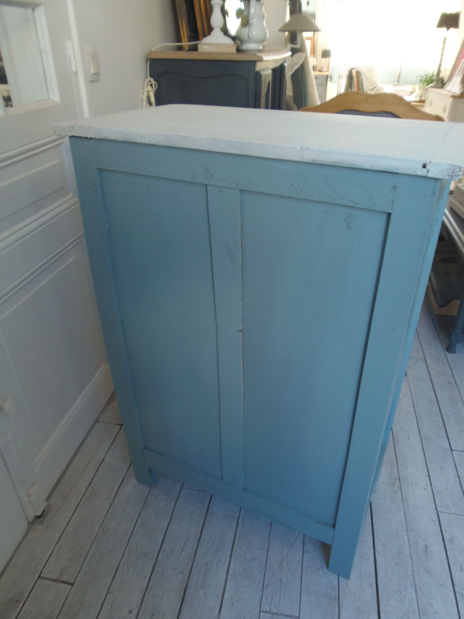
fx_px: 429
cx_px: 232
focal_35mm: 24
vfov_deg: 71.6
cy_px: 310
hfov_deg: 56.8
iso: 100
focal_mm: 4.3
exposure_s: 1/30
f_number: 2.9
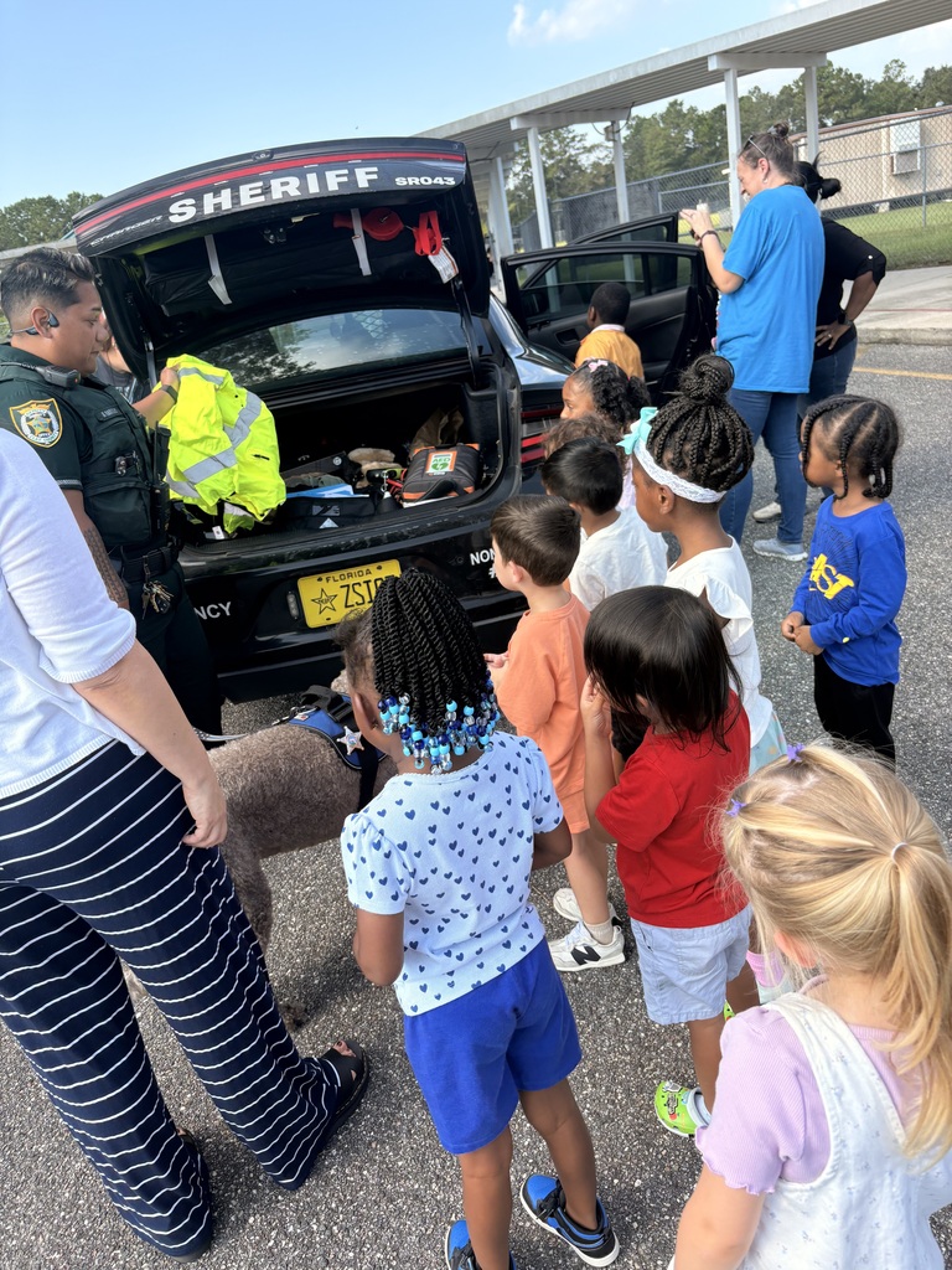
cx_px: 476
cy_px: 635
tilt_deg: -20.2
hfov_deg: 53.1
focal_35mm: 26
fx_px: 953
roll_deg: +10.3
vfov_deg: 67.3
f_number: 1.6
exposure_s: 1/873
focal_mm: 5.96
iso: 64
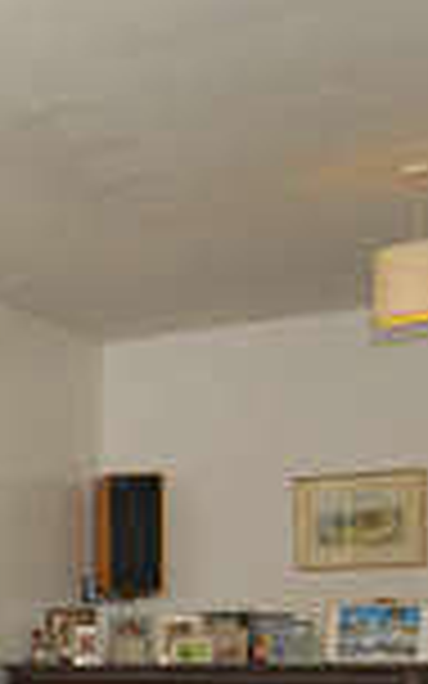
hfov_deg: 13.5
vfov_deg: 25.7
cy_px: 657
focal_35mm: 77
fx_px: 1437
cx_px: -518
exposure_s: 1/250
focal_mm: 13
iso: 400
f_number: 6.3
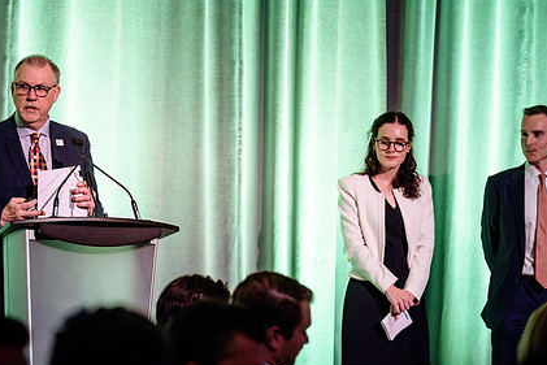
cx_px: 273
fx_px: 2721
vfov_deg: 7.7
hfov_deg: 11.5
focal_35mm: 179
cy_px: 178
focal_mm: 105
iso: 1250
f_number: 3.5
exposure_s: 1/200
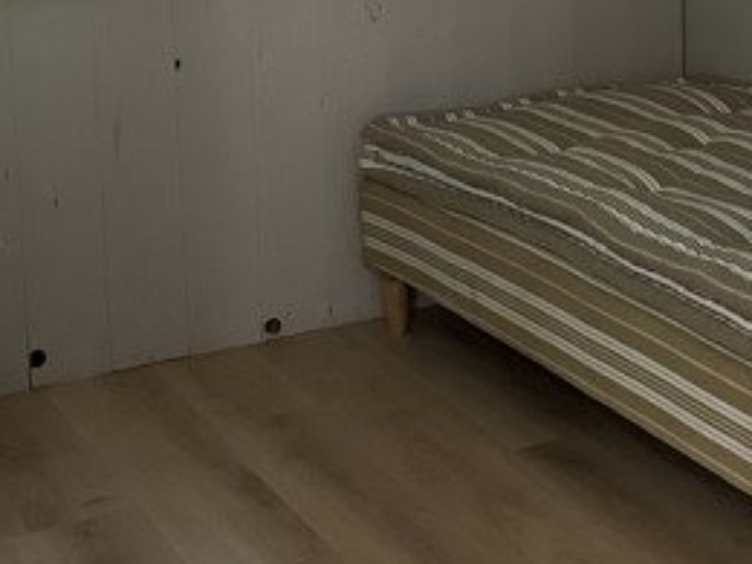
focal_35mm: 80
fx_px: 1738
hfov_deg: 22.7
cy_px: 12
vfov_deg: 18.0
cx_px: 876
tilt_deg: -11.4
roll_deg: -0.9
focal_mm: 5.1
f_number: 1.6
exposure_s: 1/39
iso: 640
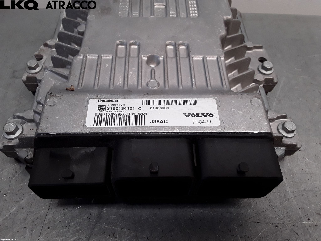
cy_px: 120
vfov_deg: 49.7
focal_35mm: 28
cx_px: 160
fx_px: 260
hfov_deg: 63.4
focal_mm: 2.91
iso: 100
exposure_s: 1/209
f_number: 1.9
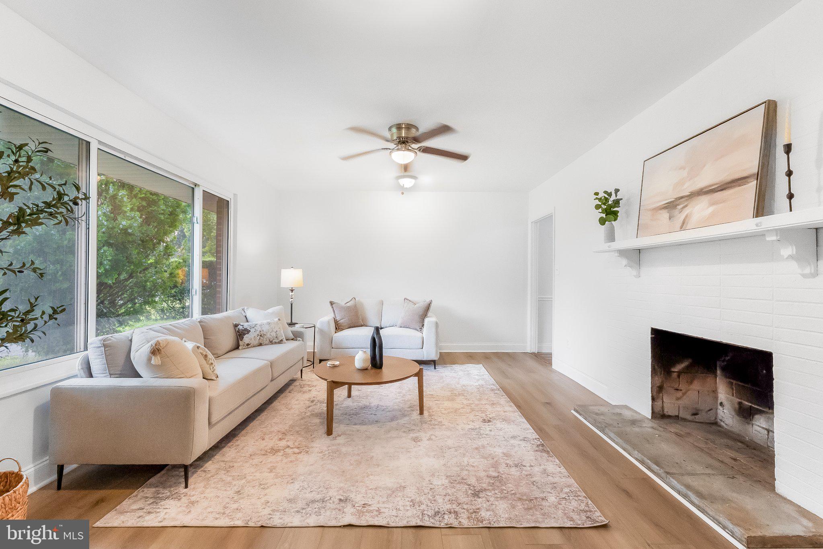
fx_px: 343
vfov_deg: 77.3
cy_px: 274
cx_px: 412
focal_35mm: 15
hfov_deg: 100.4
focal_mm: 10
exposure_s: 1/30
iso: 2500
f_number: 8
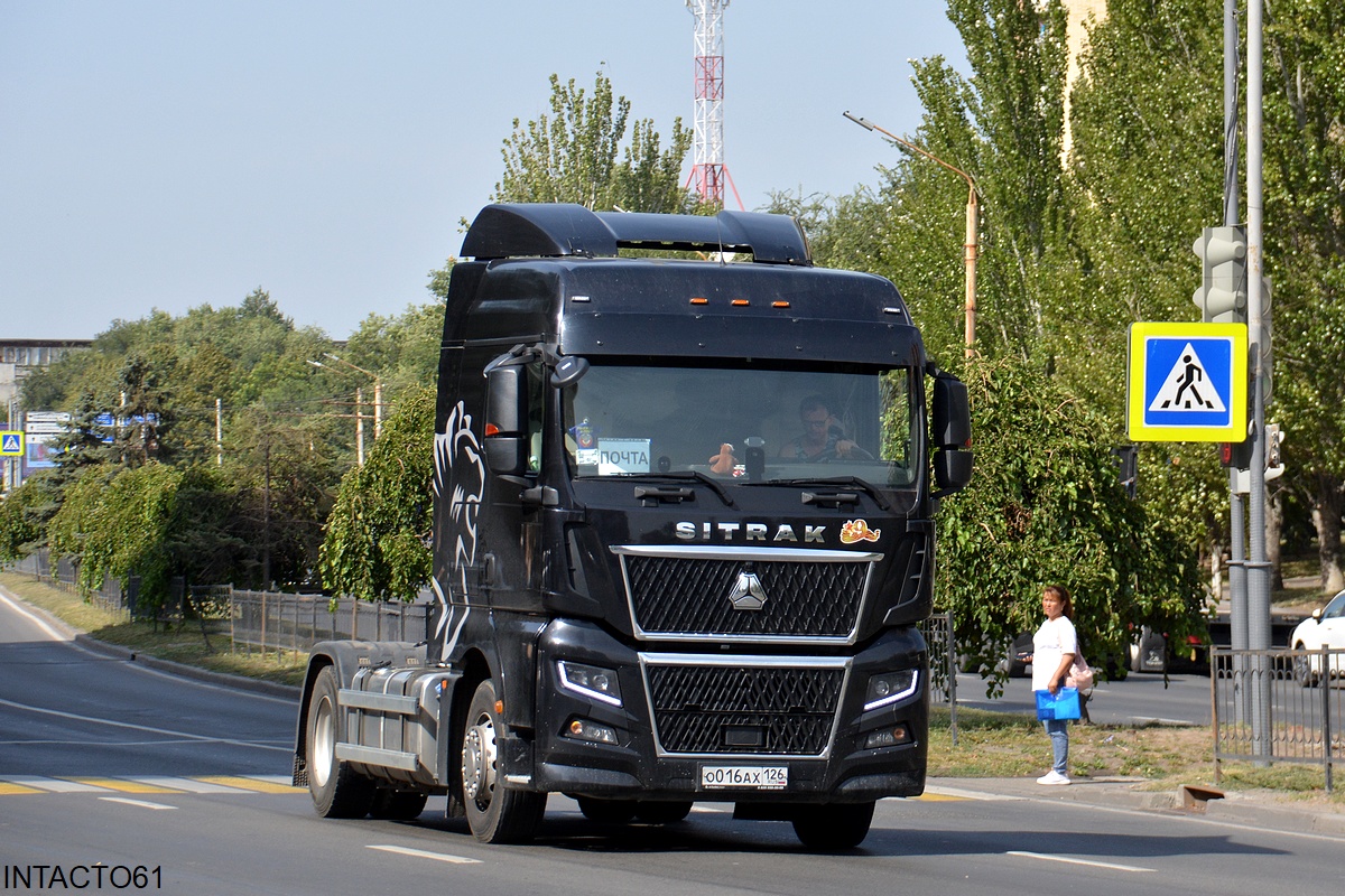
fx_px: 5043
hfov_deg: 15.2
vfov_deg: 10.2
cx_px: 672
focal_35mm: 135
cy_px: 448
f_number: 5.6
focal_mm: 90
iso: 400
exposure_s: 1/1600
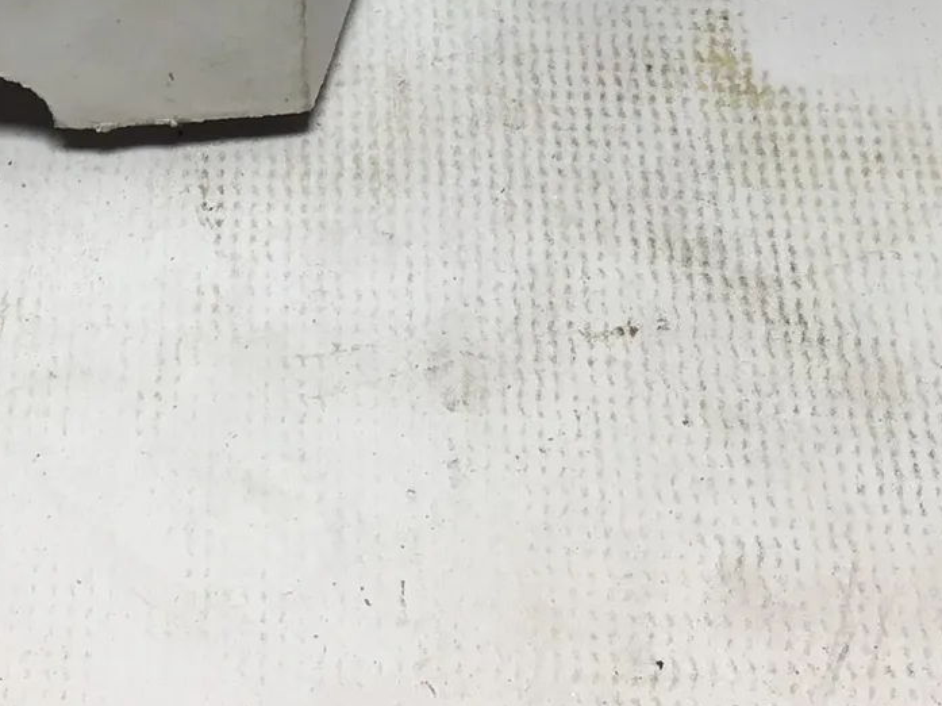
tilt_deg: -52.0
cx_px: 308
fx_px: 2421
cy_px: -246
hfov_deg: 21.9
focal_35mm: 89
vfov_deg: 15.7
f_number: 2.4
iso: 25
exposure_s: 1/146
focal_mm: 3.3
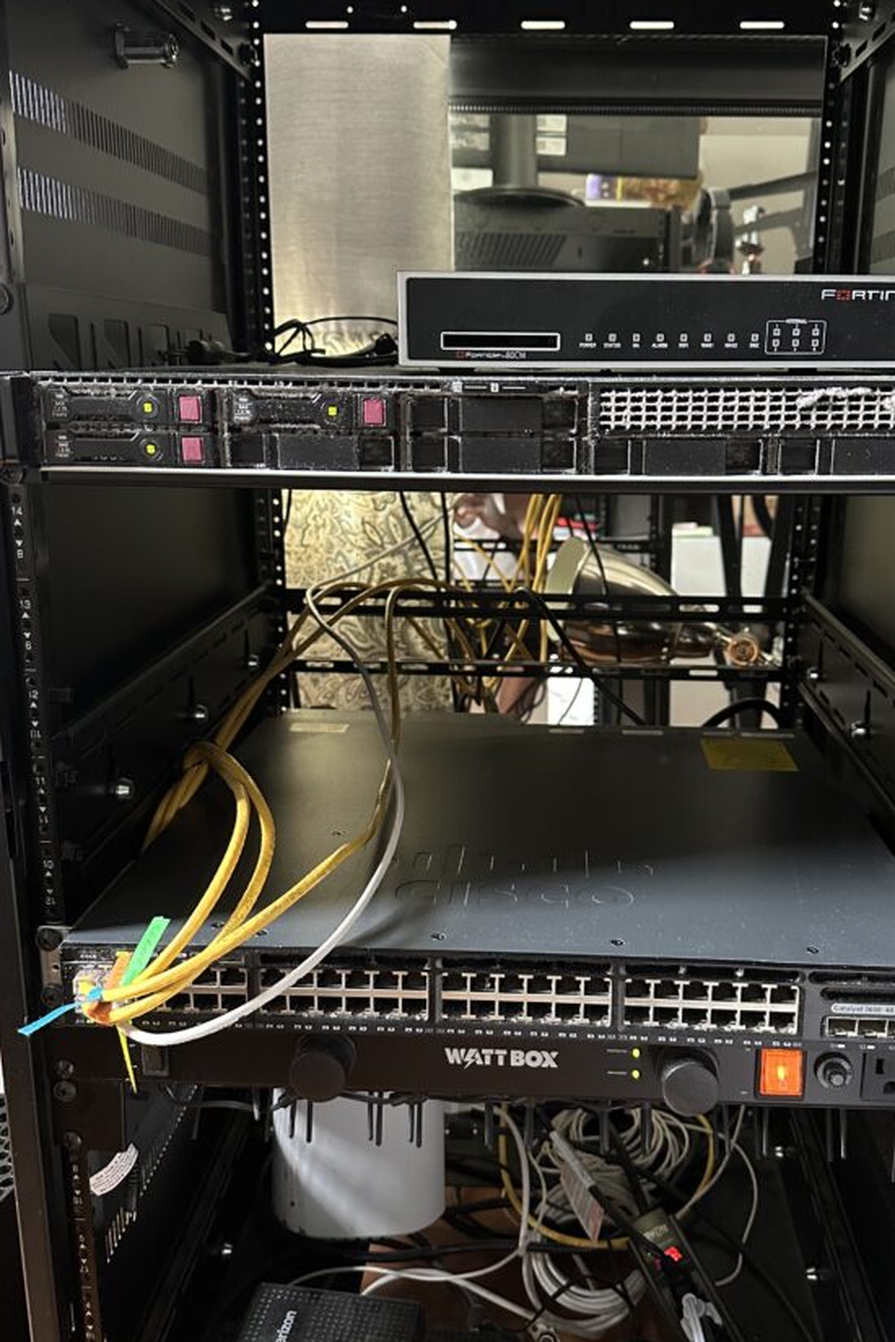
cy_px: 654
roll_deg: -0.1
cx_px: 508
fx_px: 1156
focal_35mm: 31
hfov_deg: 42.2
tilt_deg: -13.5
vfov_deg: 60.3
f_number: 1.78
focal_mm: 6.86
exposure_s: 1/35
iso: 1000
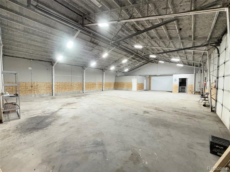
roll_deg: -0.3
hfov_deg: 102.1
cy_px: 86
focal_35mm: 14
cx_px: 115
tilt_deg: -1.7
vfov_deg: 85.7
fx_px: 93
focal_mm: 2.22
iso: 250
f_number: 2.2
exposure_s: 1/120
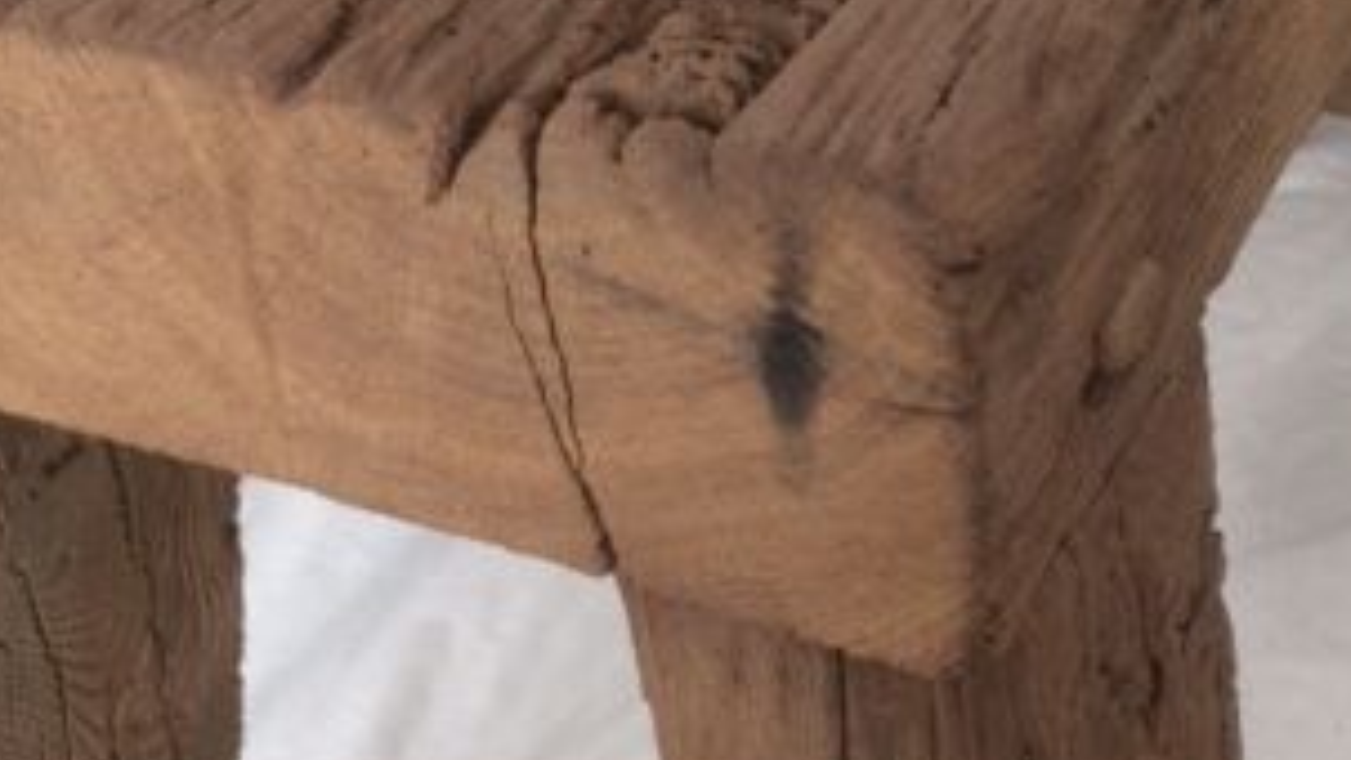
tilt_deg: -37.4
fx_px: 2401
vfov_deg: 18.0
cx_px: 756
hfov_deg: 31.4
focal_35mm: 67
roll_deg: +2.1
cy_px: 469
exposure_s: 1/50
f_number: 2.2
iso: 40
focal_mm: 4.15
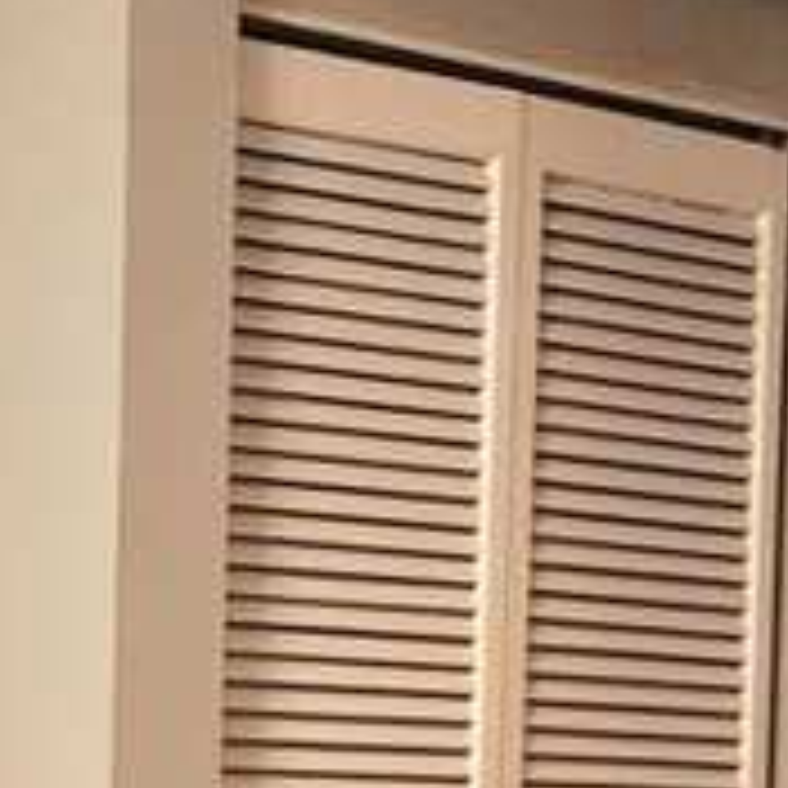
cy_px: 1220
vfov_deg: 13.2
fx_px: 3194
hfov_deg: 13.3
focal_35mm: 124
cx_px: -401
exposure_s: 1/120
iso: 500
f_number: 1.8
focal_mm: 6.4
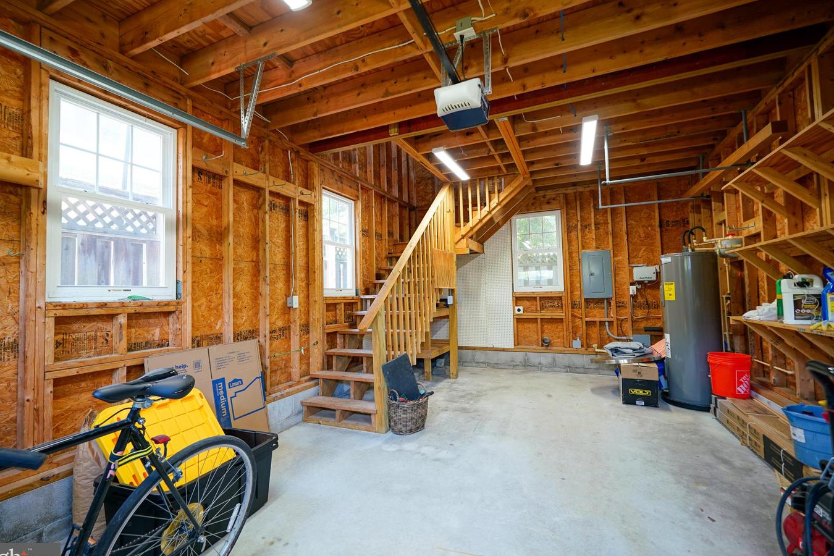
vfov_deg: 73.7
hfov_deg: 96.7
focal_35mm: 16
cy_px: 278
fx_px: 371
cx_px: 409
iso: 200
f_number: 2.8
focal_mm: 10
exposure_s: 1/30
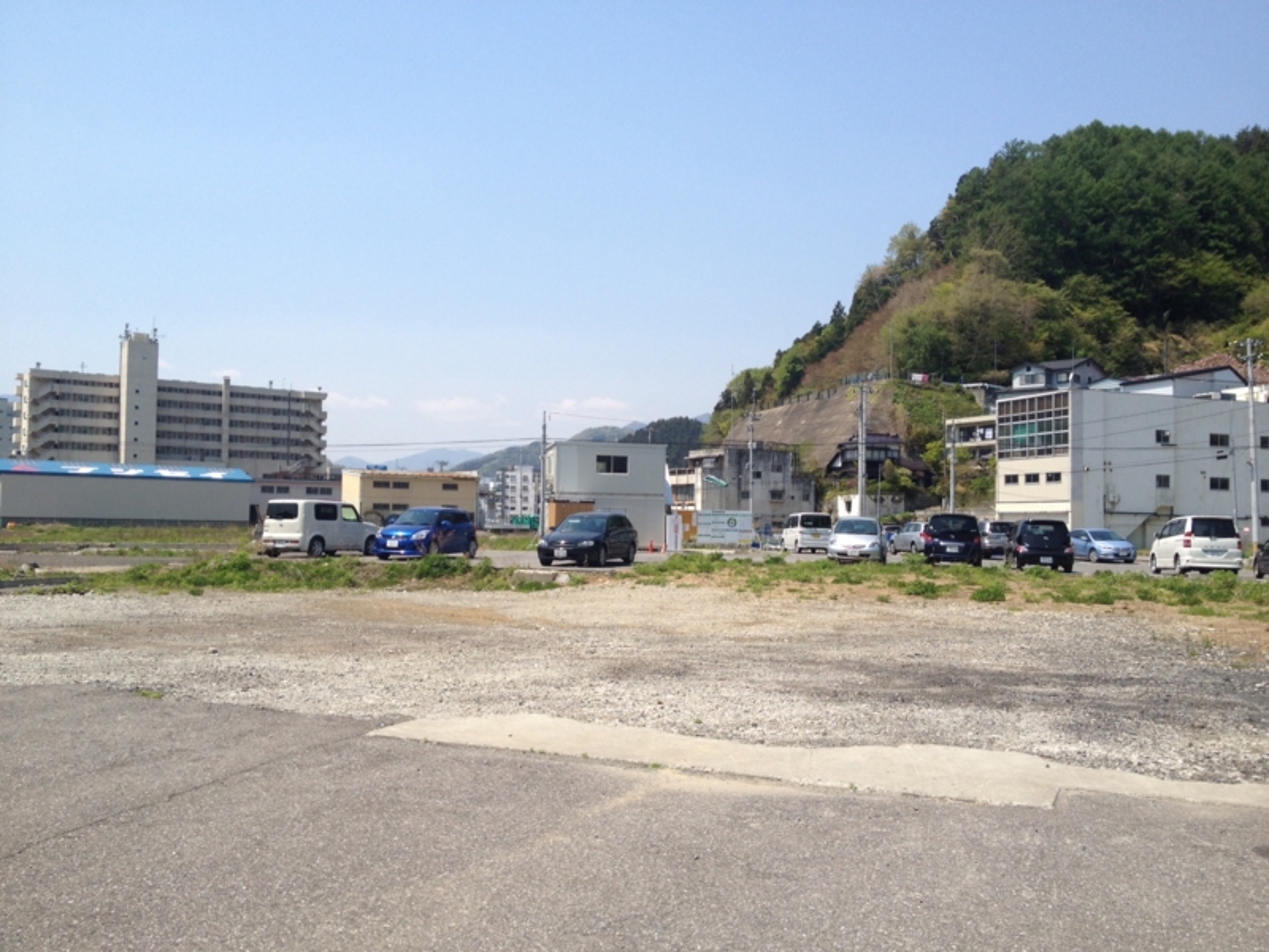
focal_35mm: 35
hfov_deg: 52.6
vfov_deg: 40.7
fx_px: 1283
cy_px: 476
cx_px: 634
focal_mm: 4.28
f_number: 2.4
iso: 50
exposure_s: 1/1905
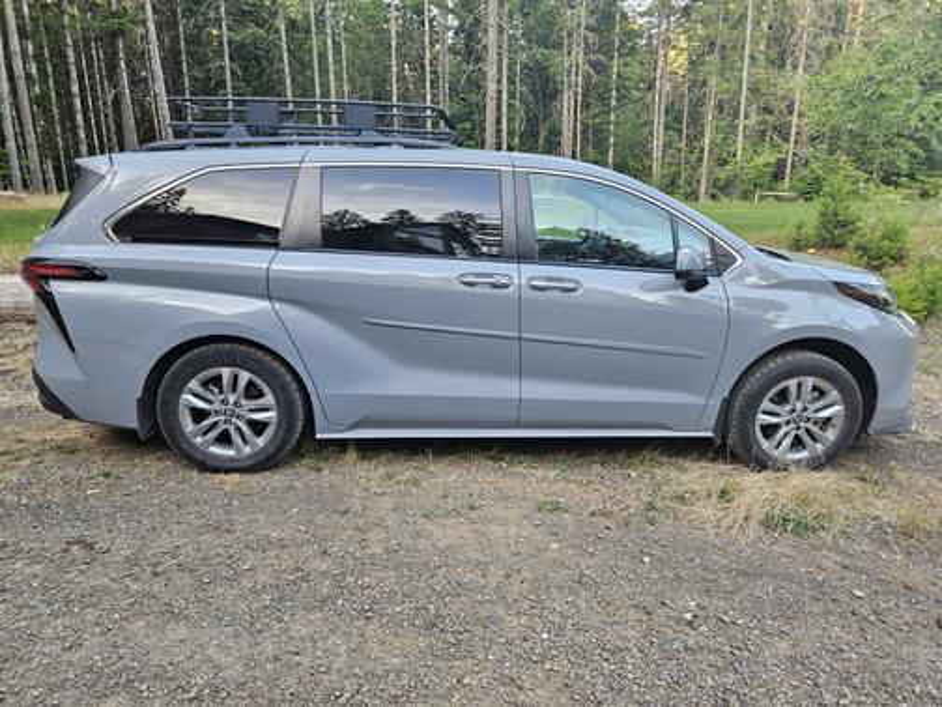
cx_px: 471
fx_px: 626
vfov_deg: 58.9
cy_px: 354
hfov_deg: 73.9
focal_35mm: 23
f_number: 1.8
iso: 125
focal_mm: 5.4
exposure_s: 1/180
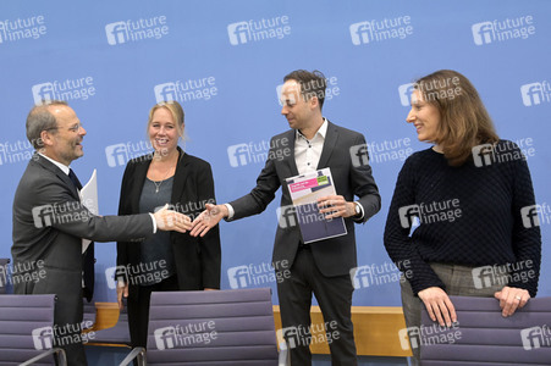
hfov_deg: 55.8
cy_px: 183
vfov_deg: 38.8
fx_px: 520
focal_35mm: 34
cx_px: 276
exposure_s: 1/500
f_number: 5.6
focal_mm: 34
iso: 5000
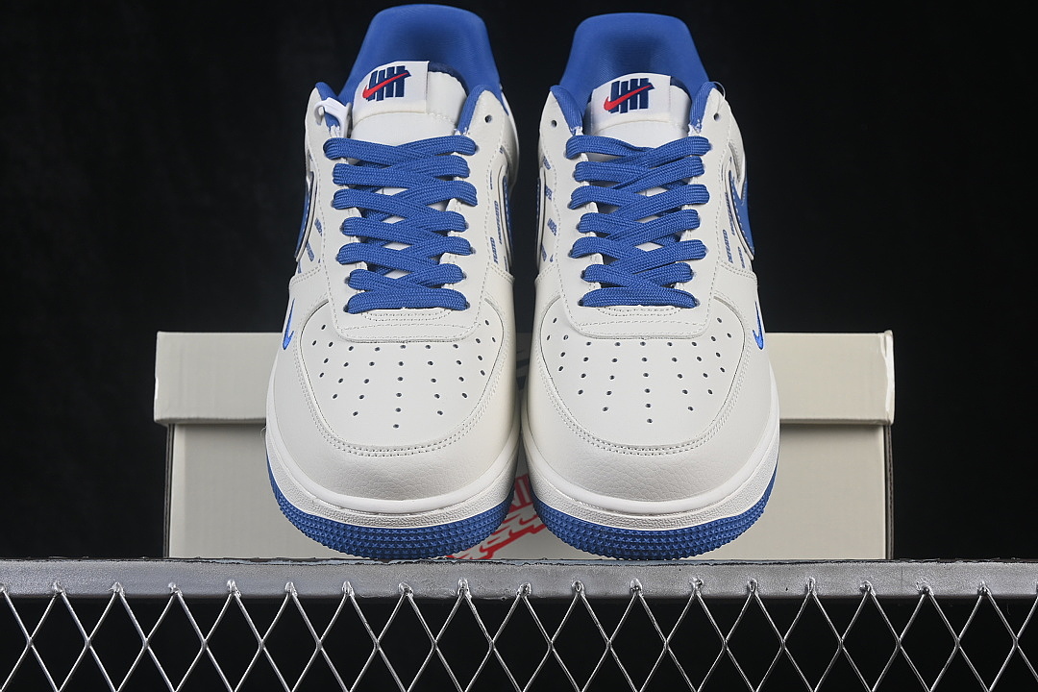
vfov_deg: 18.2
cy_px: 346
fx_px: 2162
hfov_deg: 27.0
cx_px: 519
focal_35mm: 75
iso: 160
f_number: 8
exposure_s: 1/80
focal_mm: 50
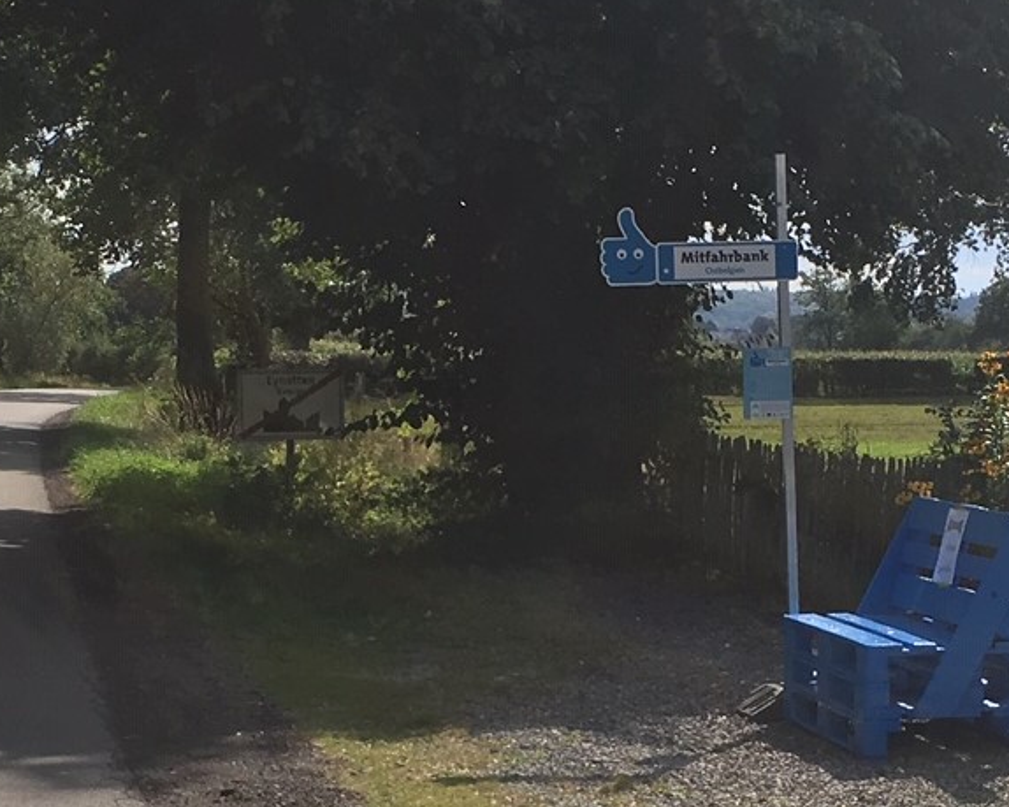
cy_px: 389
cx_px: 598
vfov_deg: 42.2
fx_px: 1045
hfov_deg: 51.3
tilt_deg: -6.5
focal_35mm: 35
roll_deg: -0.7
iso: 25
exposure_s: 1/1451
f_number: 2.2
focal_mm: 4.15
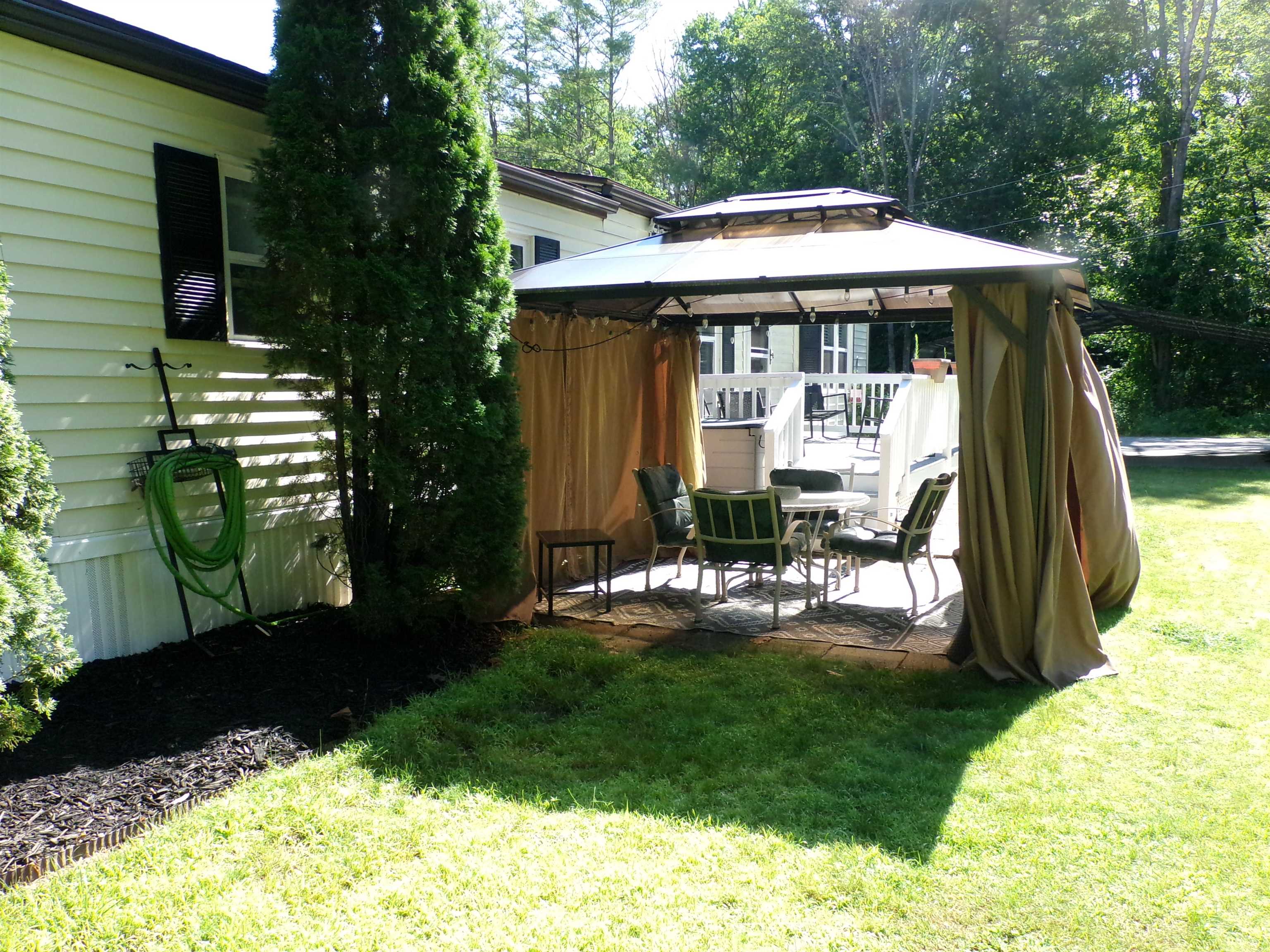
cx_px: 635
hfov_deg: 67.3
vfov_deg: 53.1
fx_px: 954
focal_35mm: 26
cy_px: 476
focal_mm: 4.7
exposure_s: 1/120
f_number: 7.52
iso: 200
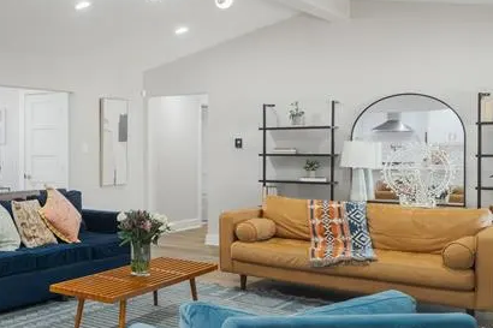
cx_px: -79
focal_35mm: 45
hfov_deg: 35.6
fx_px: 616
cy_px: 167
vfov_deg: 29.8
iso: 400
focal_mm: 18
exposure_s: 1/30
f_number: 7.1
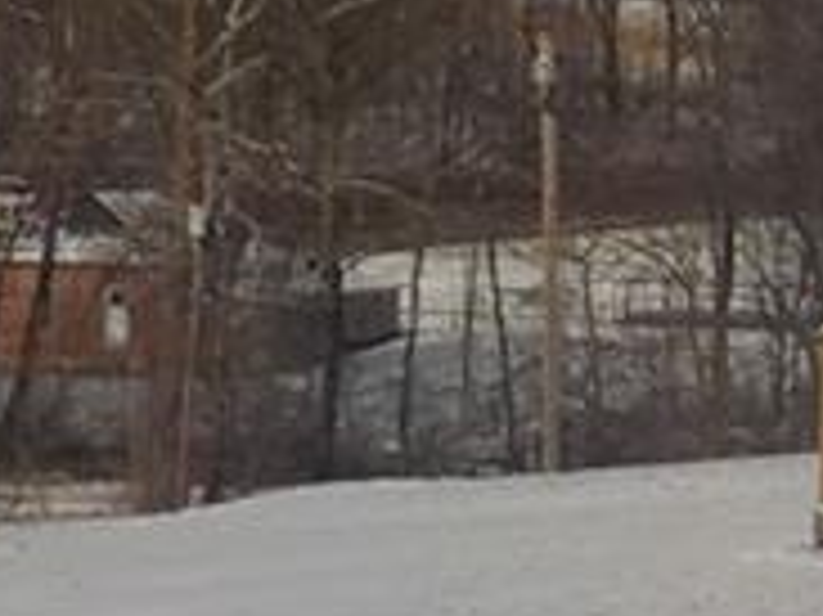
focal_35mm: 131
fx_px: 3113
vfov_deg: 11.3
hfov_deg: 13.2
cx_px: 1592
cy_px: 121
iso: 125
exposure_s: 1/1250
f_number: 6.6
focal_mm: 4.1
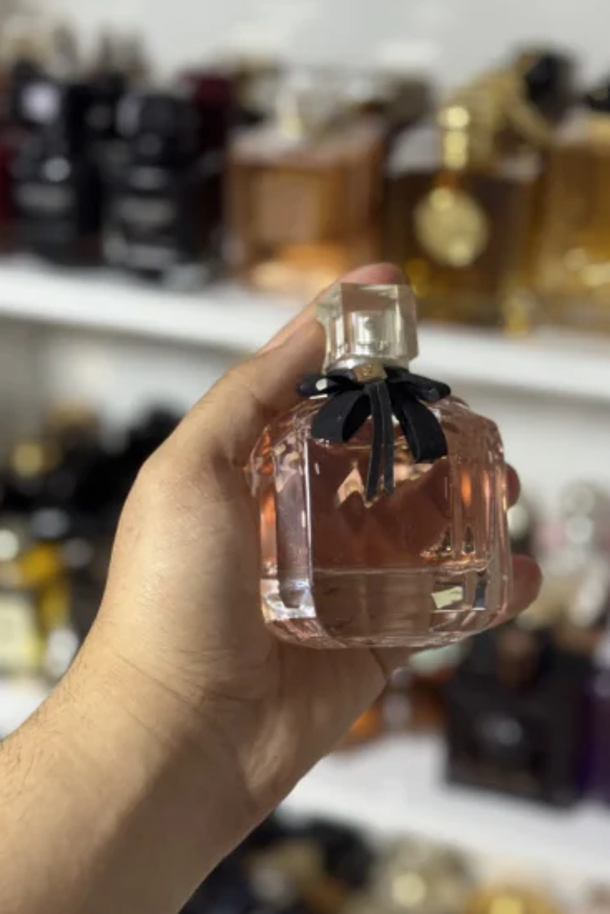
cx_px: 347
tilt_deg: -26.1
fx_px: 1321
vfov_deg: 38.2
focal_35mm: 52
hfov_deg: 26.0
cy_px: 448
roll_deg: -1.9
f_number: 1.78
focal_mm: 6.76
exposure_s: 1/50
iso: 200
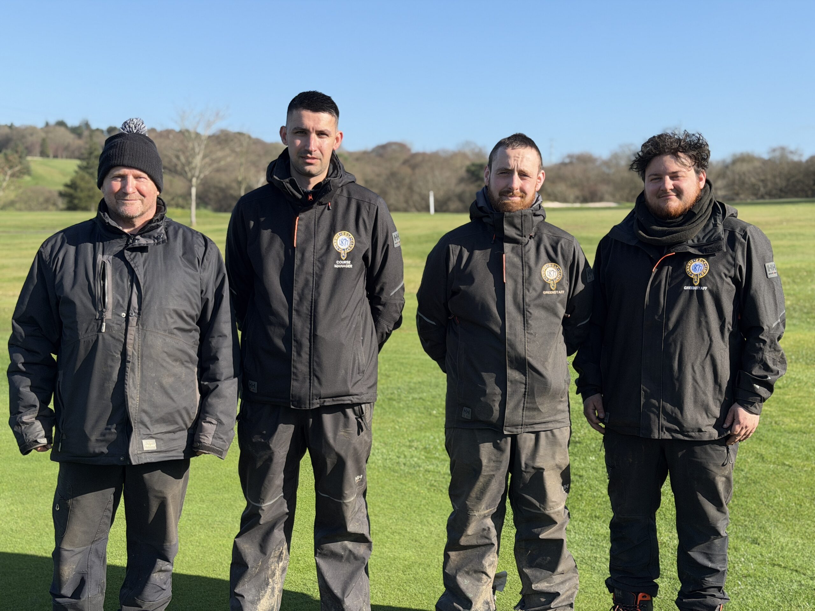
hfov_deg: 39.7
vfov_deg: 30.3
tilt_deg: -5.3
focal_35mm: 48
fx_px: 1130
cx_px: 408
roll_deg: -1.5
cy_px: 306
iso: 64
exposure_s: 1/3378
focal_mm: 6.76
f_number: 1.78
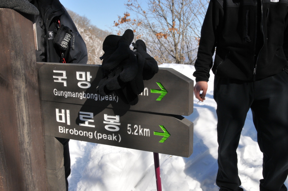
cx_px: 144
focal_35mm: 39
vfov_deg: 34.1
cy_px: 96
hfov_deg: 49.6
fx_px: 312
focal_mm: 26
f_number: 13
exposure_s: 1/640
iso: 640
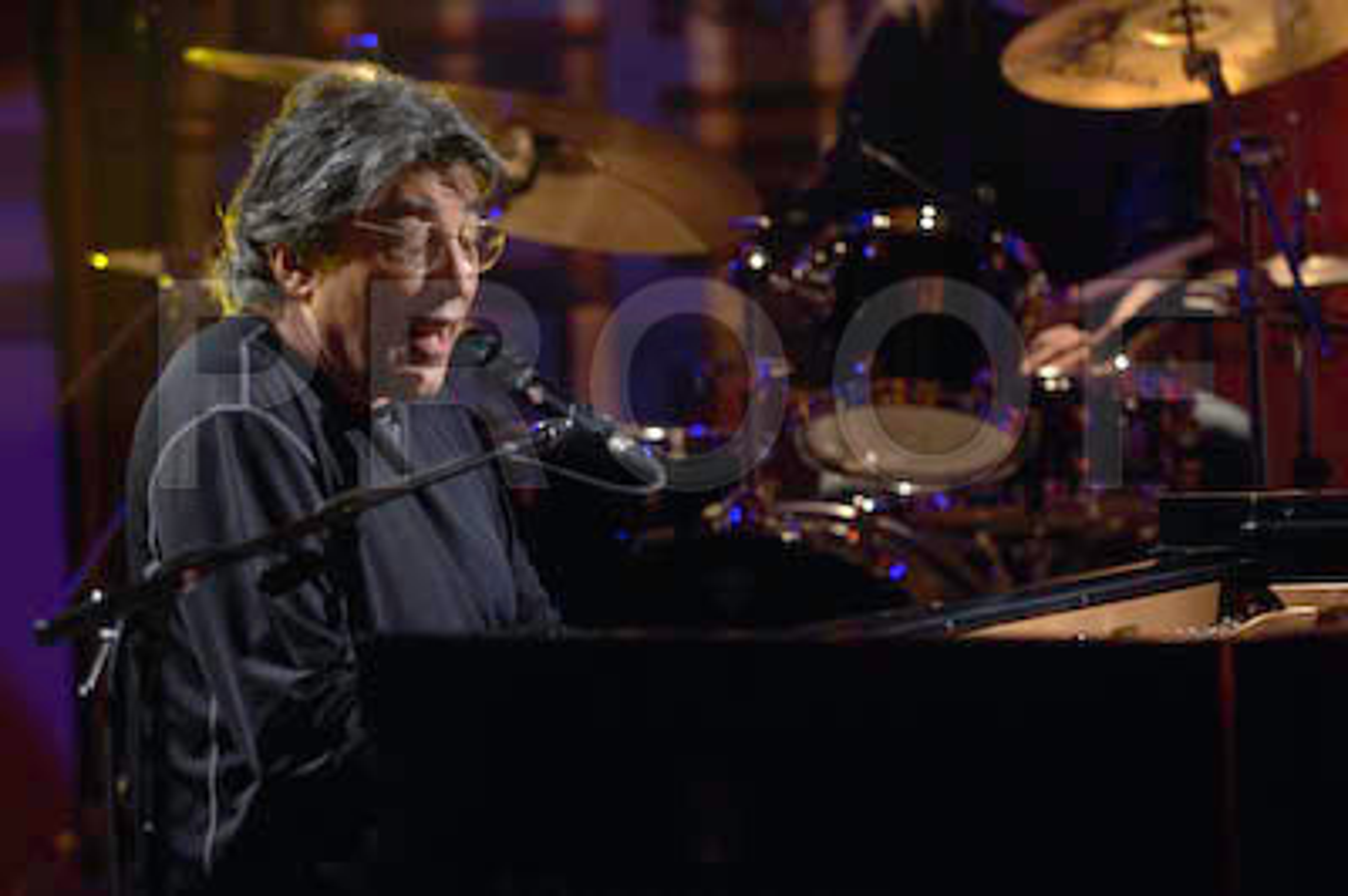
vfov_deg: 6.5
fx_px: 7857
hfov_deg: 9.8
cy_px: 448
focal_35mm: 210
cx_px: 674
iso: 800
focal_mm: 140
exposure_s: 1/60
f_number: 2.8
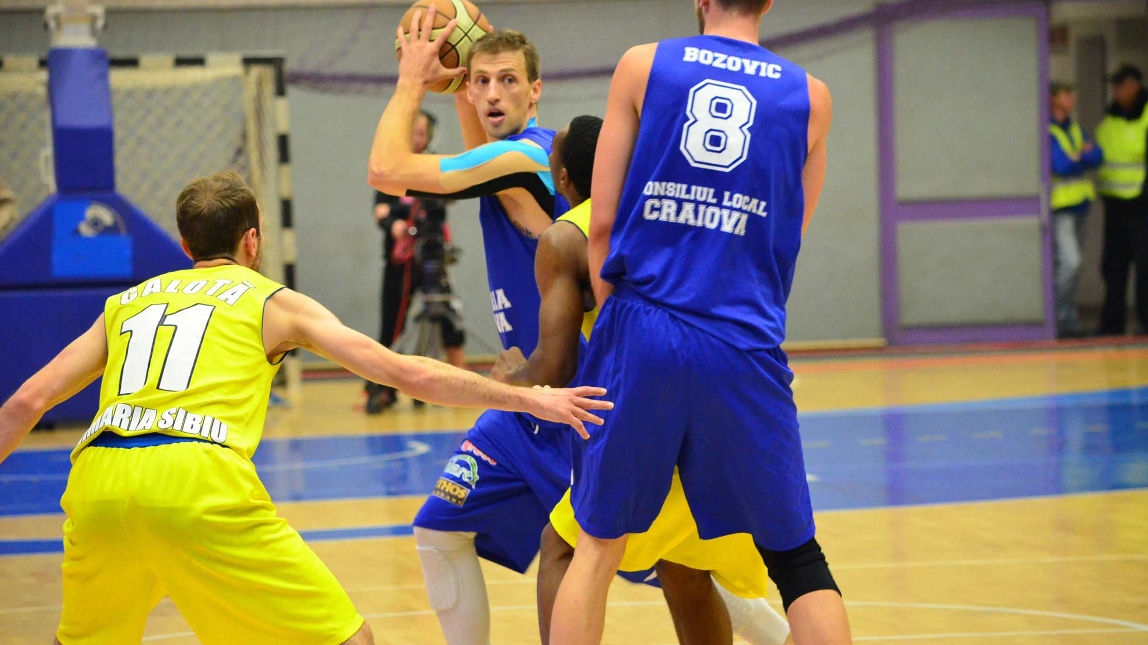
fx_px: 5982
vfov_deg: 6.2
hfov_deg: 11.0
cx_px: 574
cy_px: 347
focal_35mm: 197
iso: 4000
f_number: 4.8
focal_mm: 125
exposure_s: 1/160
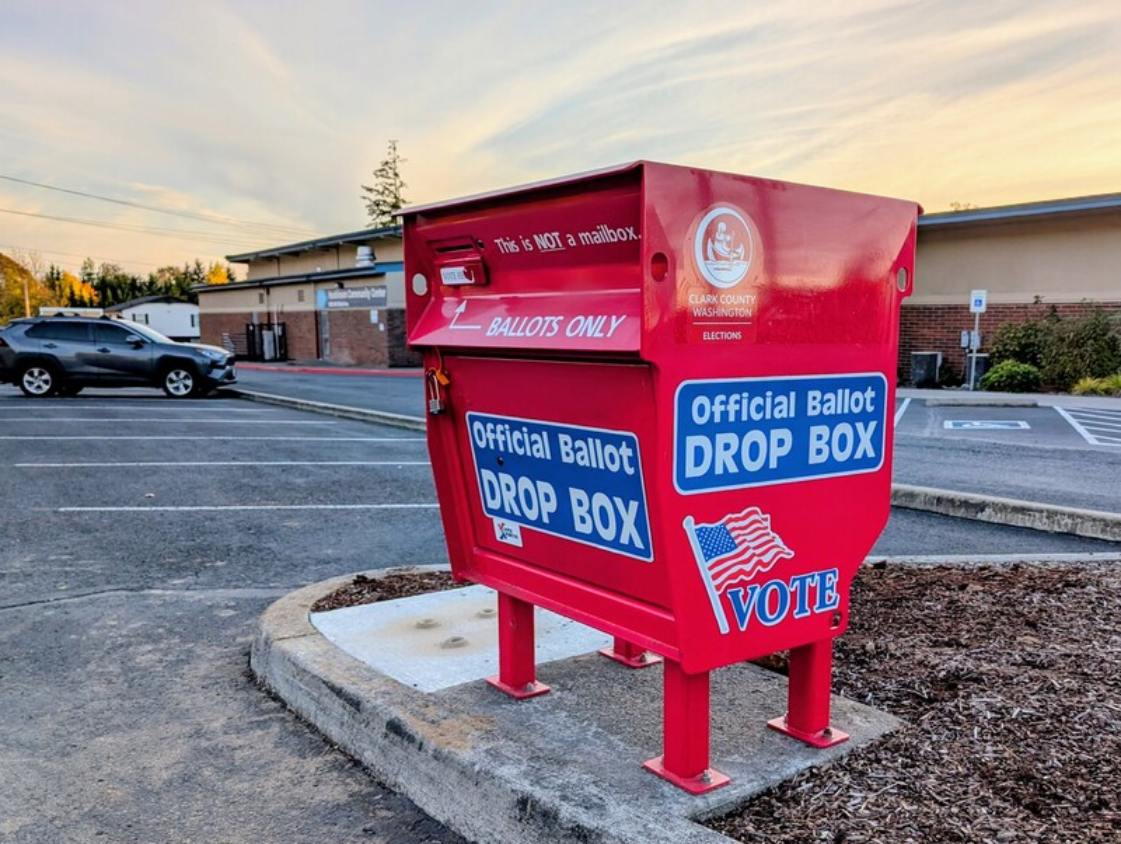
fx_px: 973
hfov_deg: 59.8
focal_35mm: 30
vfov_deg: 46.7
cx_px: 600
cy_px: 496
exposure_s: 1/1119
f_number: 1.68
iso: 22
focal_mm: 6.9
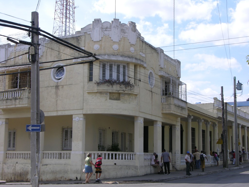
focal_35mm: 62
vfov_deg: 23.7
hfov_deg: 31.2
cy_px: 94
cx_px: 124
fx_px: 446
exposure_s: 1/180
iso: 50
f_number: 6.4
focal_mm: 15.7
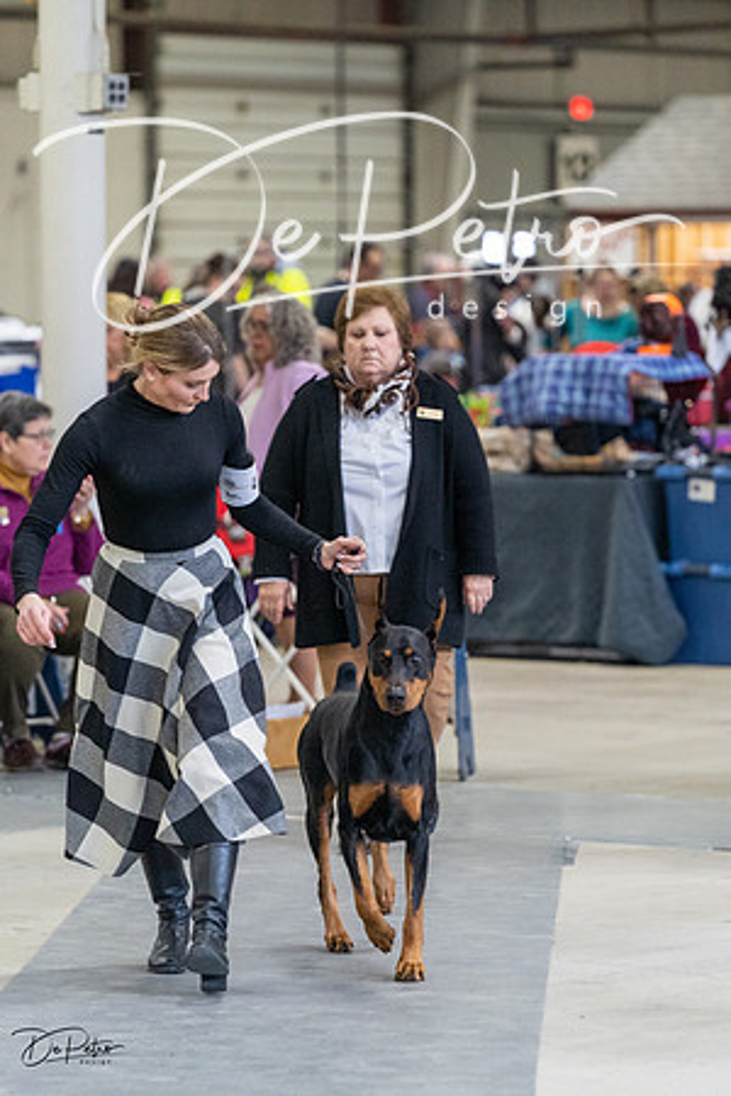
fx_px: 6091
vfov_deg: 10.3
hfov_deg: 6.9
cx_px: 366
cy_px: 548
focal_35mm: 200
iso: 6400
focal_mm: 200
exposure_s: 1/320
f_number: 4
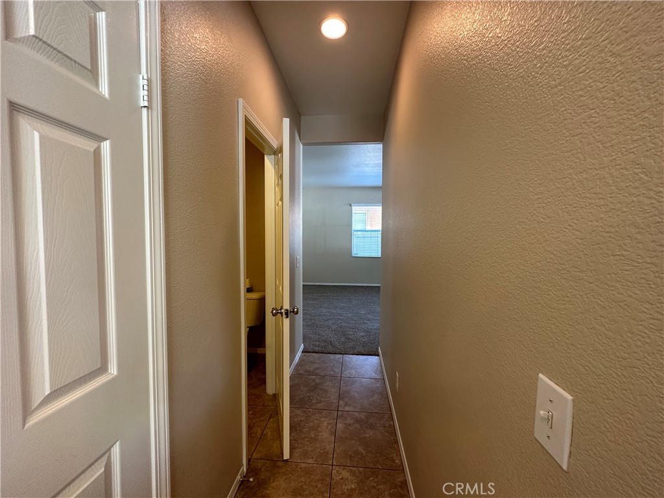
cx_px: 332
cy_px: 249
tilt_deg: -2.7
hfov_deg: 102.1
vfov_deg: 85.7
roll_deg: -0.2
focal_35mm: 14
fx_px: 269
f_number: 2.2
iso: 200
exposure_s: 1/60
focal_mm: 2.22
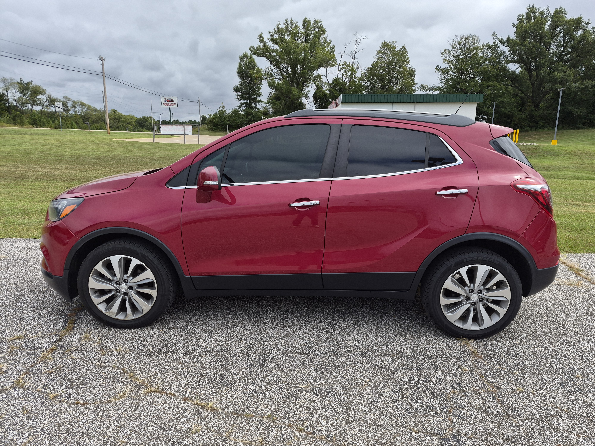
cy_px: 223
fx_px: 395
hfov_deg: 73.9
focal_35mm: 23
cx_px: 298
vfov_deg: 58.9
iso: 80
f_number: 1.8
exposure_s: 1/3648
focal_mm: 5.4
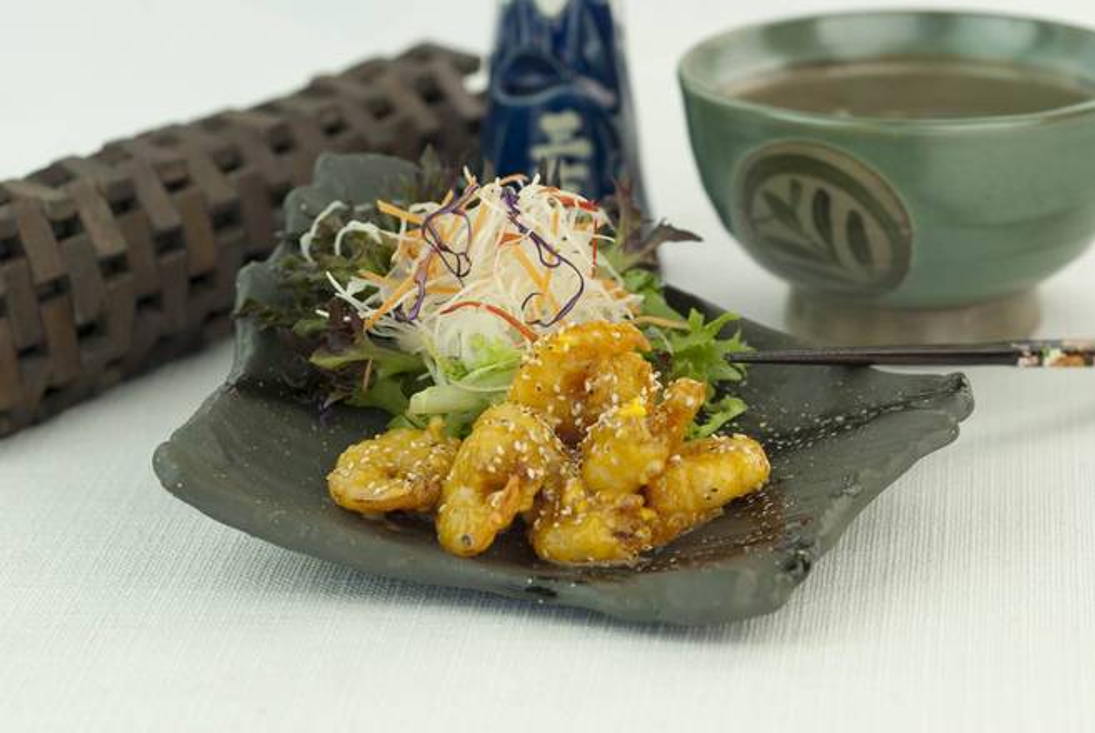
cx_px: 548
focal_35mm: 128
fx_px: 3883
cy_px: 366
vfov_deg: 10.8
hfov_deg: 16.1
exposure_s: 1/320
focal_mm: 85
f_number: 4.5
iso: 320
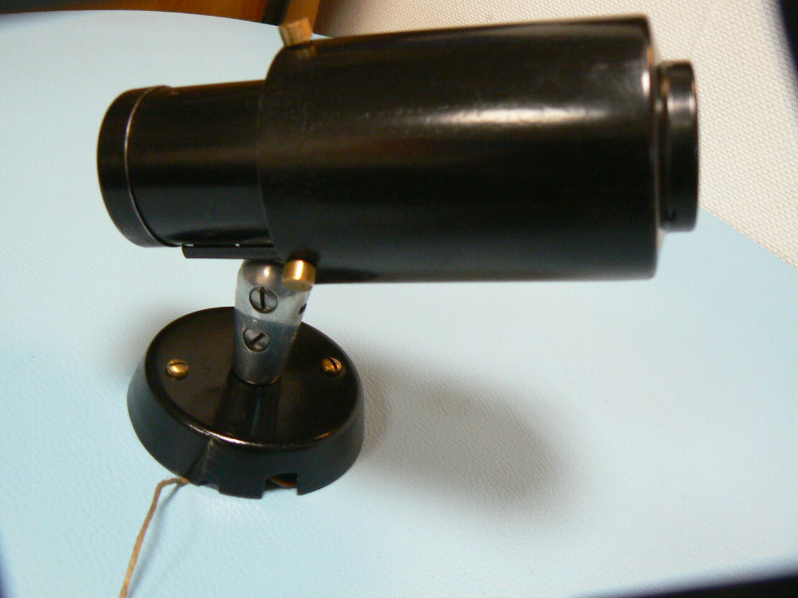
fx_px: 830
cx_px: 399
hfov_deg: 51.4
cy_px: 299
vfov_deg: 39.7
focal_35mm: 36
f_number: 2.8
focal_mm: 6
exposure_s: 1/15
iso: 200
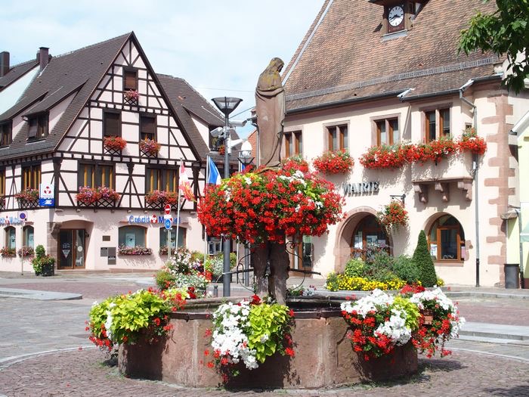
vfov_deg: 25.7
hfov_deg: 33.8
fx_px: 871
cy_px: 198
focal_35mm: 57
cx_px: 264
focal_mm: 12
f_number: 5
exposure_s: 1/500
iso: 100
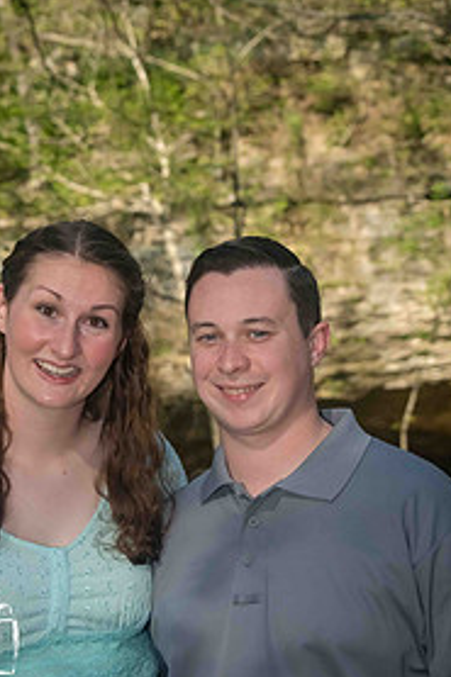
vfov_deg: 22.9
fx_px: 1674
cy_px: 360
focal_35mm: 89
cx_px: 127
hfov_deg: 15.3
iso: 800
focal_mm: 55
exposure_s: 1/1600
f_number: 5.6
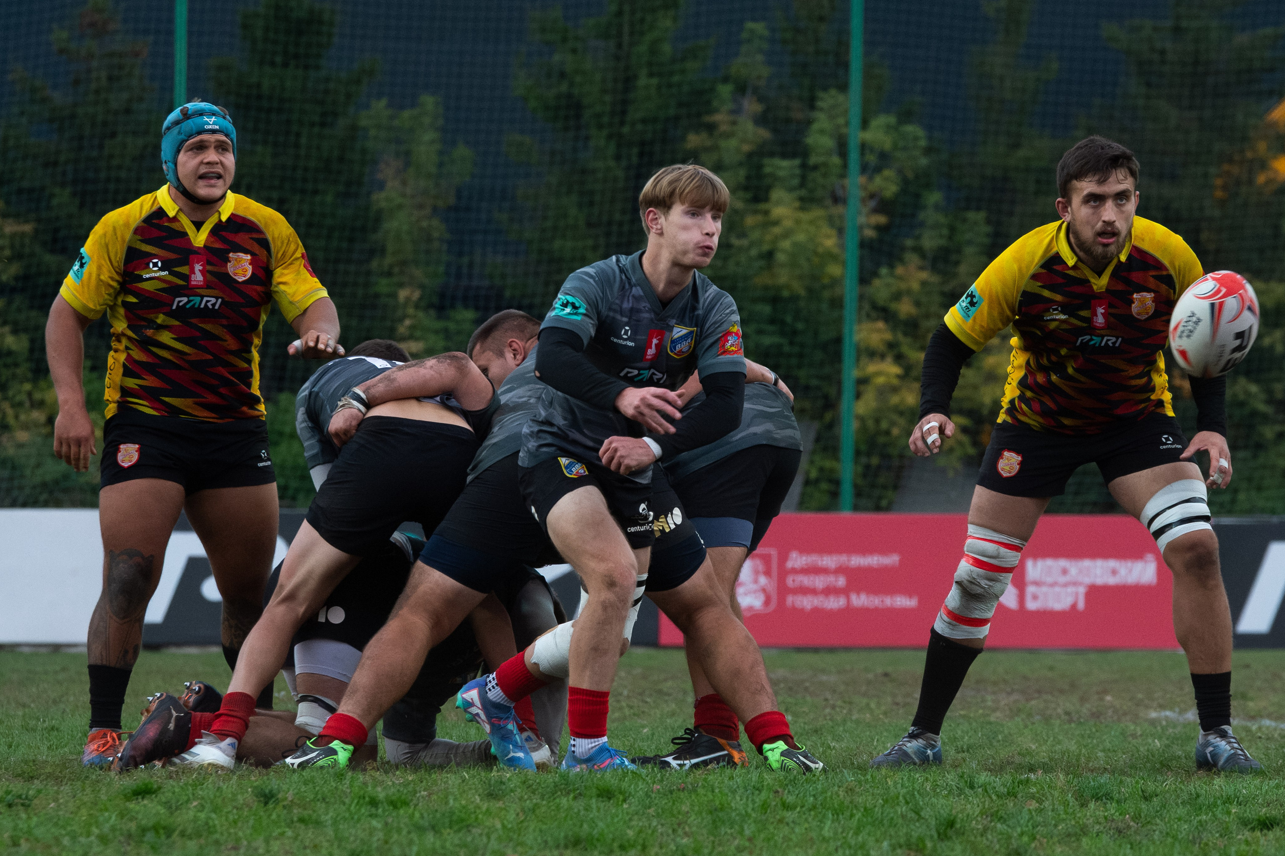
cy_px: 368
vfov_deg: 3.7
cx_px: 665
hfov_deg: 5.5
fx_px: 13311
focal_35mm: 373
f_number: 7.1
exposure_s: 1/800
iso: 1250
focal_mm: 200
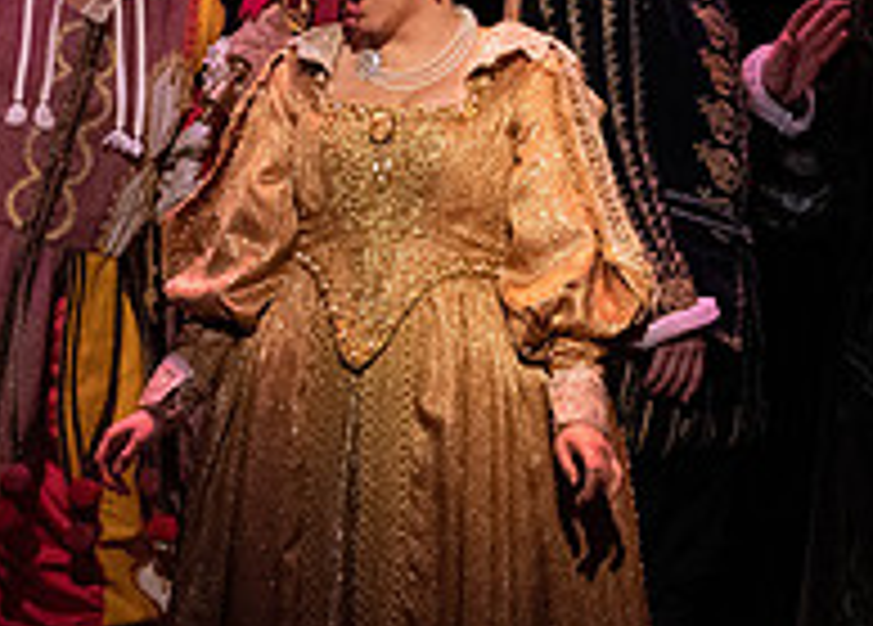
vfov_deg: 2.1
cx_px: 585
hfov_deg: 2.9
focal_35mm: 691
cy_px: 114
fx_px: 17151
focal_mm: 200
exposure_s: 1/250
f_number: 8
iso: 5000
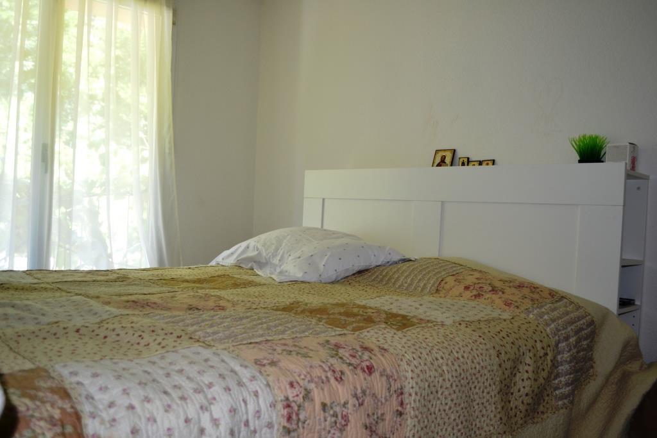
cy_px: 219
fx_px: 548
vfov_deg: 43.6
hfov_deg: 61.9
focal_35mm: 30
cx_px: 328
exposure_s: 1/60
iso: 450
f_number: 4
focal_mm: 20
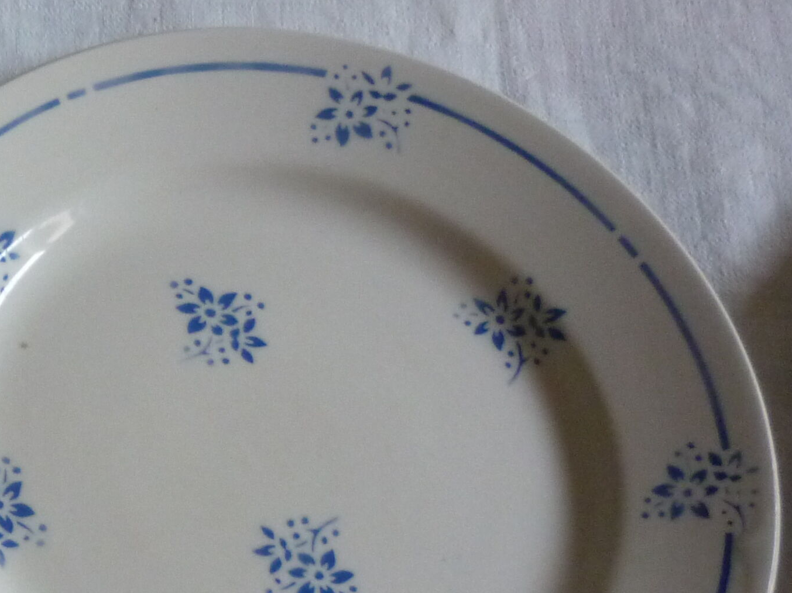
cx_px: -236
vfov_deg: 16.5
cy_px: 443
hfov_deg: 20.2
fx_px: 2036
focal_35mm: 89
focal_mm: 5.5
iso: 250
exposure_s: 1/30
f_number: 2.8
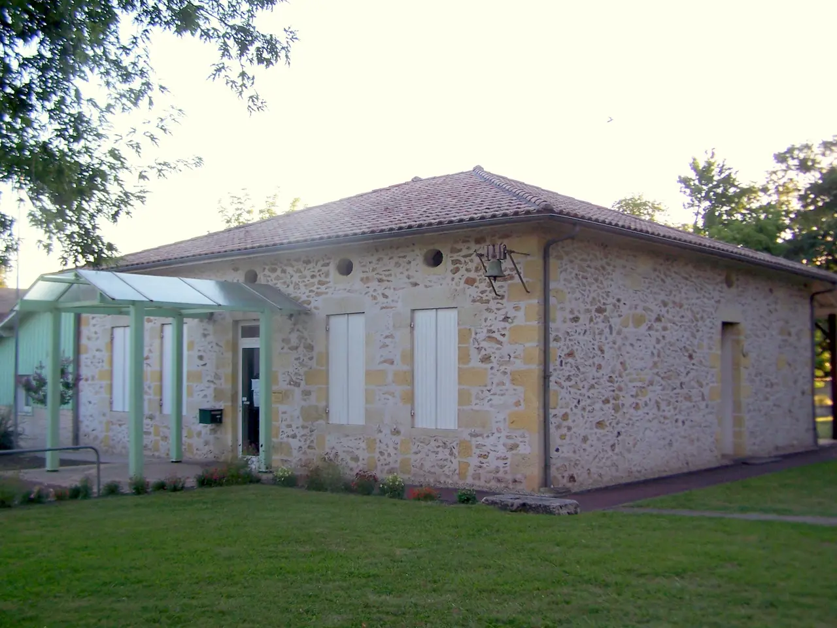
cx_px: 418
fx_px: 919
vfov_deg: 37.7
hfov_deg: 49.0
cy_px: 314
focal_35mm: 38
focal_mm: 6.3
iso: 80
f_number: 2.8
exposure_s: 1/160
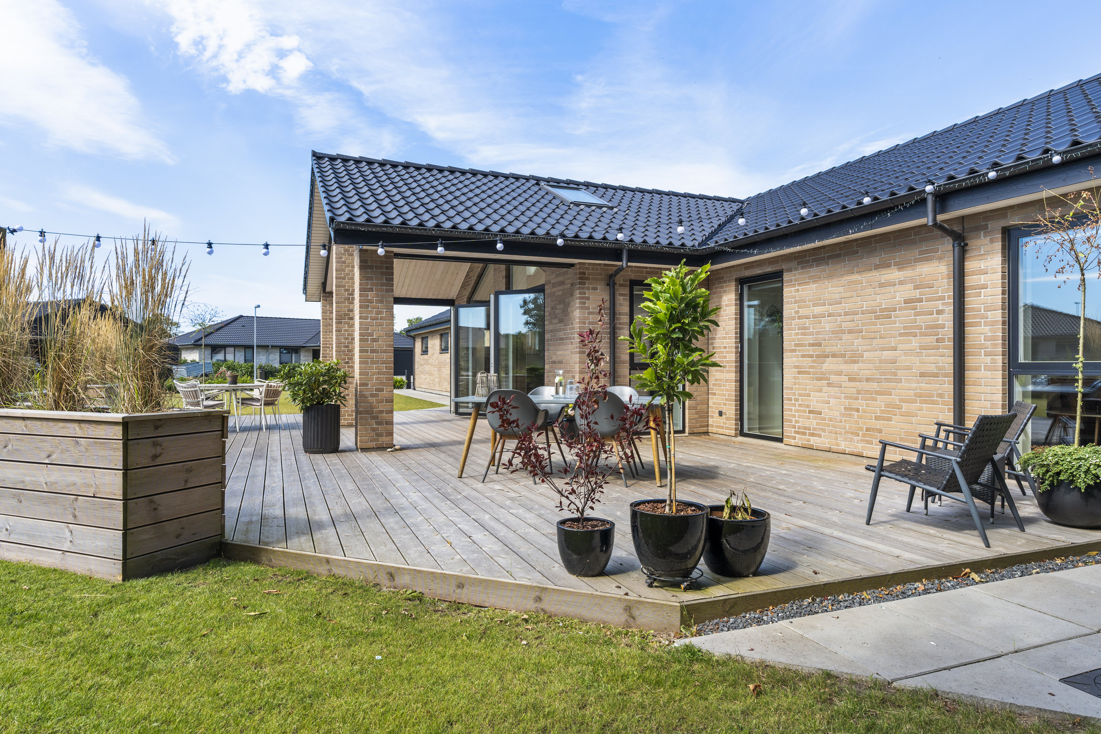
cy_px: 367
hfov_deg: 78.6
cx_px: 550
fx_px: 673
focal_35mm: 22
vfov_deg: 57.2
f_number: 6.3
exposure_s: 1/500
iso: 320
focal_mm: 22
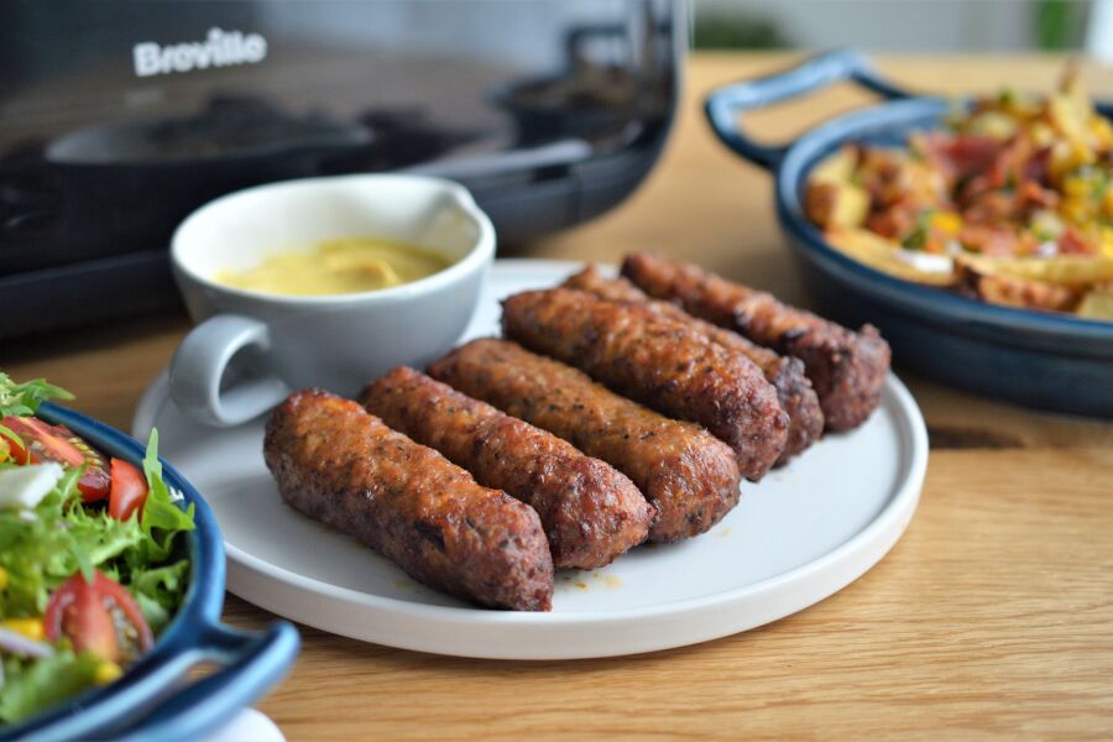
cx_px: 556
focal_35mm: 60
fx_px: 1855
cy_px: 371
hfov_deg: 33.4
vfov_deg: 22.6
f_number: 3
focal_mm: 40
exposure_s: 1/125
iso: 640
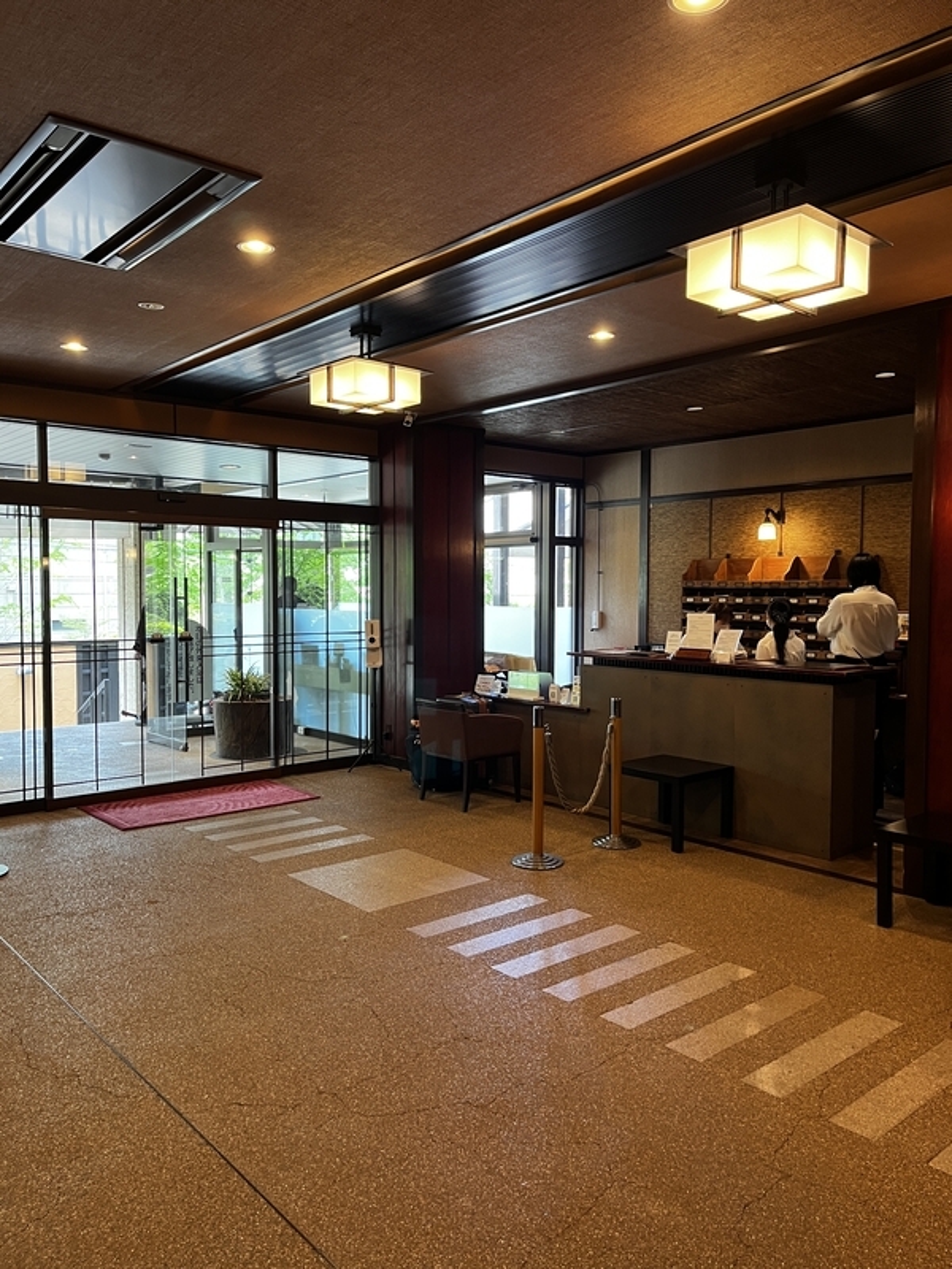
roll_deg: -0.8
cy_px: 634
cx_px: 476
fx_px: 953
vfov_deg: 67.3
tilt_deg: -3.2
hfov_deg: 53.1
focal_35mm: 26
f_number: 1.6
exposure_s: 1/50
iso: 125
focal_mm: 5.1
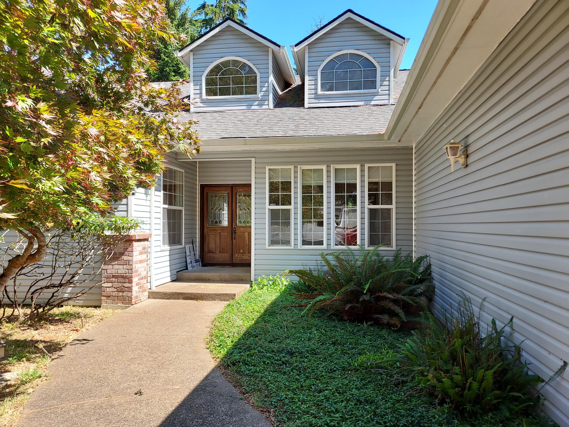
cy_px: 214
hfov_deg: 71.6
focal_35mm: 24
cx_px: 284
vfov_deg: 56.8
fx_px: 394
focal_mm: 4.6
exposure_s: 1/291
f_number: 1.8
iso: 40
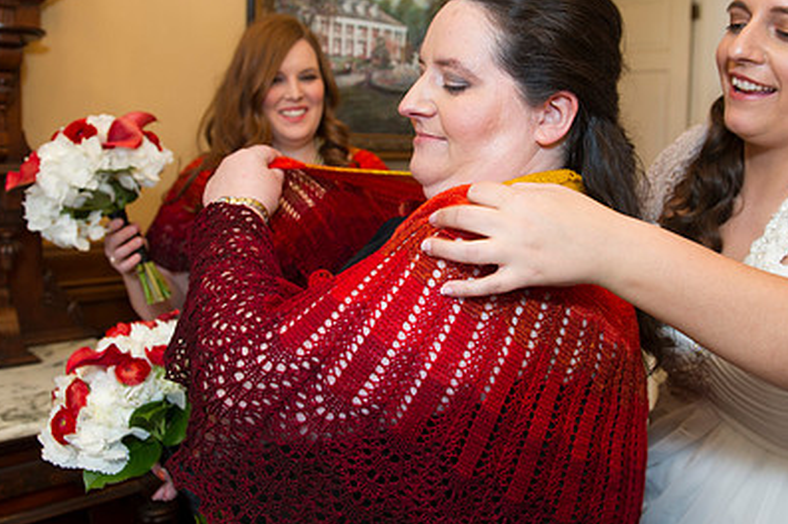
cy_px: 214
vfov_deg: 34.9
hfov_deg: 50.6
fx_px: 831
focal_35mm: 38
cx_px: 453
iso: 800
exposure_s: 1/60
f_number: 4
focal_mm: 26
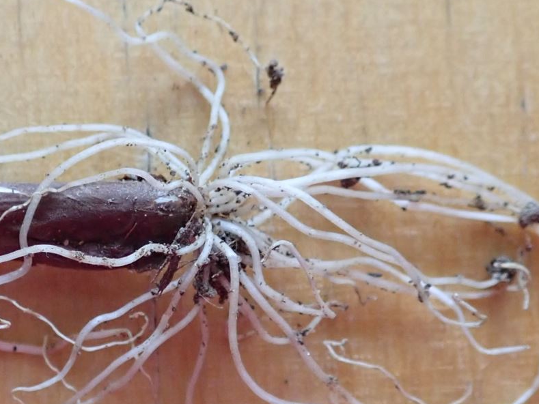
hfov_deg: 25.5
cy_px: 244
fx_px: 1184
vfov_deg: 19.4
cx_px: 165
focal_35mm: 76
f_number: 2.3
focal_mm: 5.5
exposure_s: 1/125
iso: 400
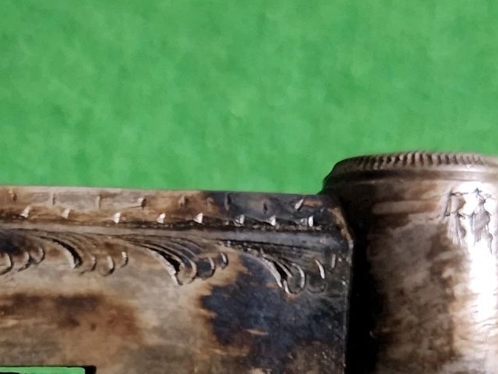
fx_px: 1338
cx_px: 111
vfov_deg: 15.5
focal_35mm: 93
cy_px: 418
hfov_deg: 20.9
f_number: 1.8
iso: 640
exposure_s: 1/24
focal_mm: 6.4
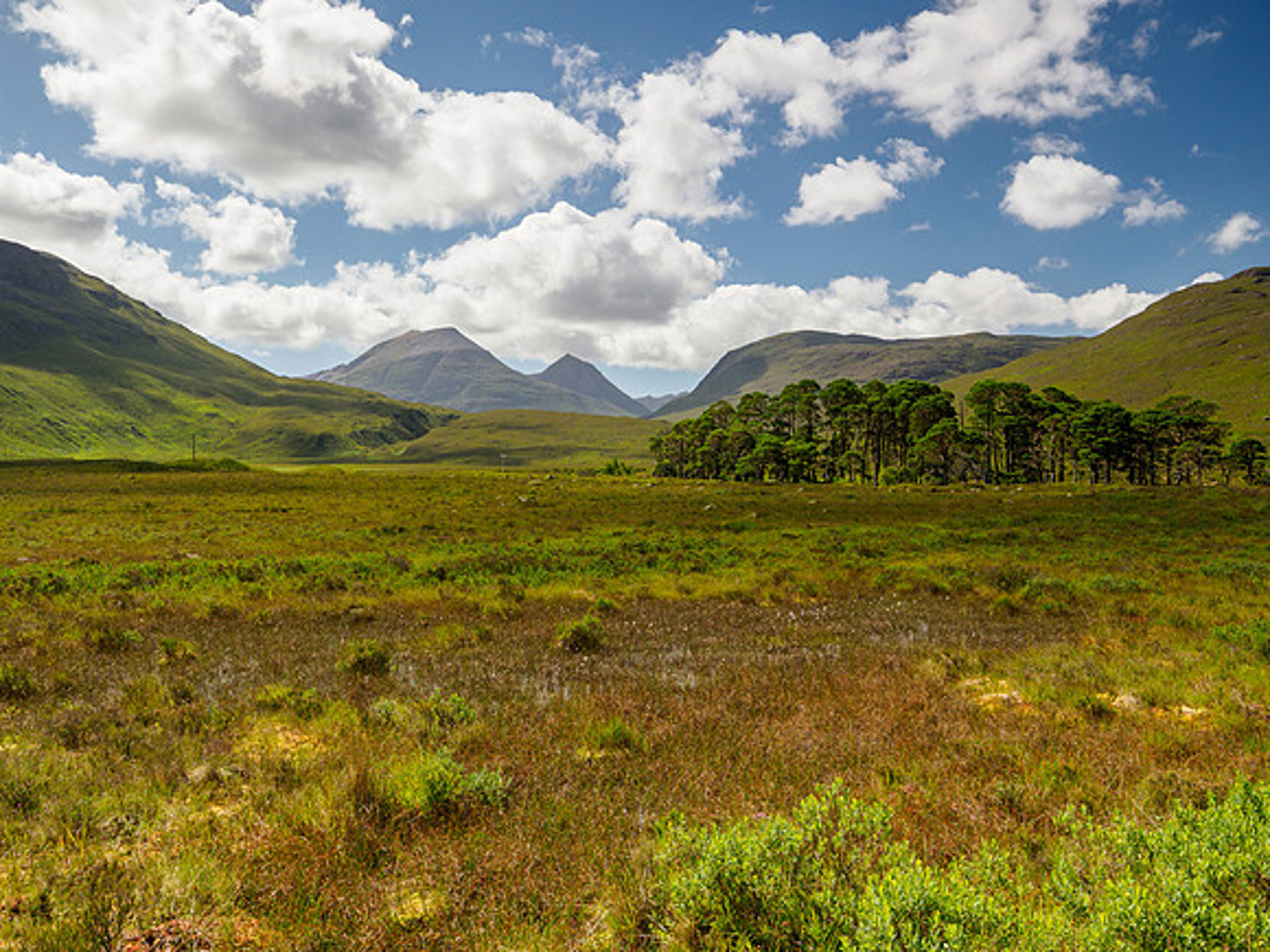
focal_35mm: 28
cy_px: 476
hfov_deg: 63.4
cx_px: 635
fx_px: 1027
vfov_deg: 49.7
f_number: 7.1
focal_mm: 14
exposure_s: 1/80
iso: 200
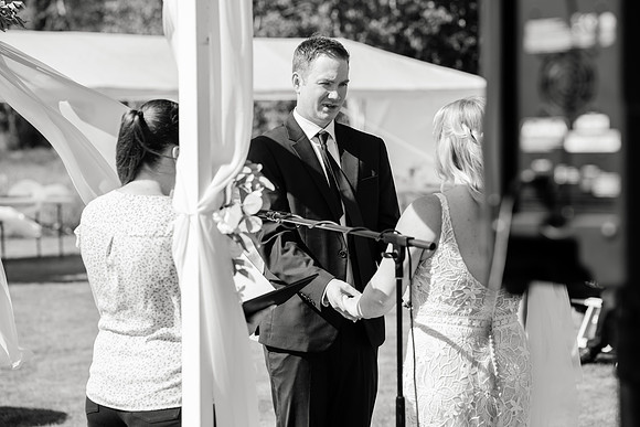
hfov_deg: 20.4
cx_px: 320
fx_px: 1778
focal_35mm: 100
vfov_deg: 13.7
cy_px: 214
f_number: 4
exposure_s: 1/800
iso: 125
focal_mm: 100
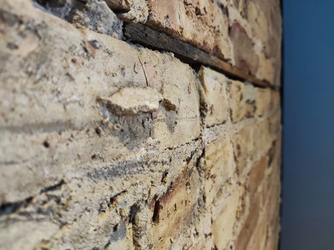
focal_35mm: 25
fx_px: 241
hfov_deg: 69.4
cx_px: 167
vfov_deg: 54.9
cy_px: 125
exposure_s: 1/30
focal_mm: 4.71
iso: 701
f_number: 1.79
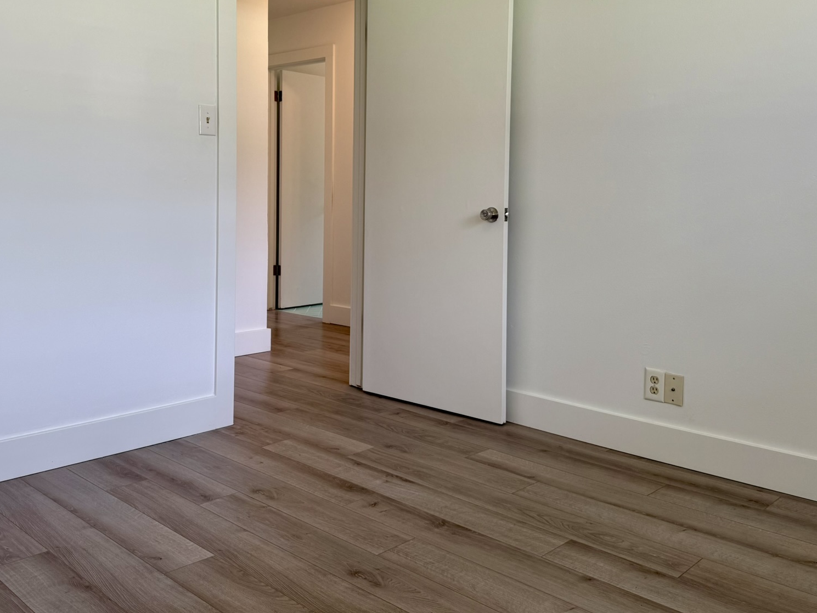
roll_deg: +0.6
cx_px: 384
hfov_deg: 55.3
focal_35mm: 33
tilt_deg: -0.9
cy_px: 206
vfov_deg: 42.4
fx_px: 779
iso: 80
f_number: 1.78
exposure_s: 1/120
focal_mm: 6.76
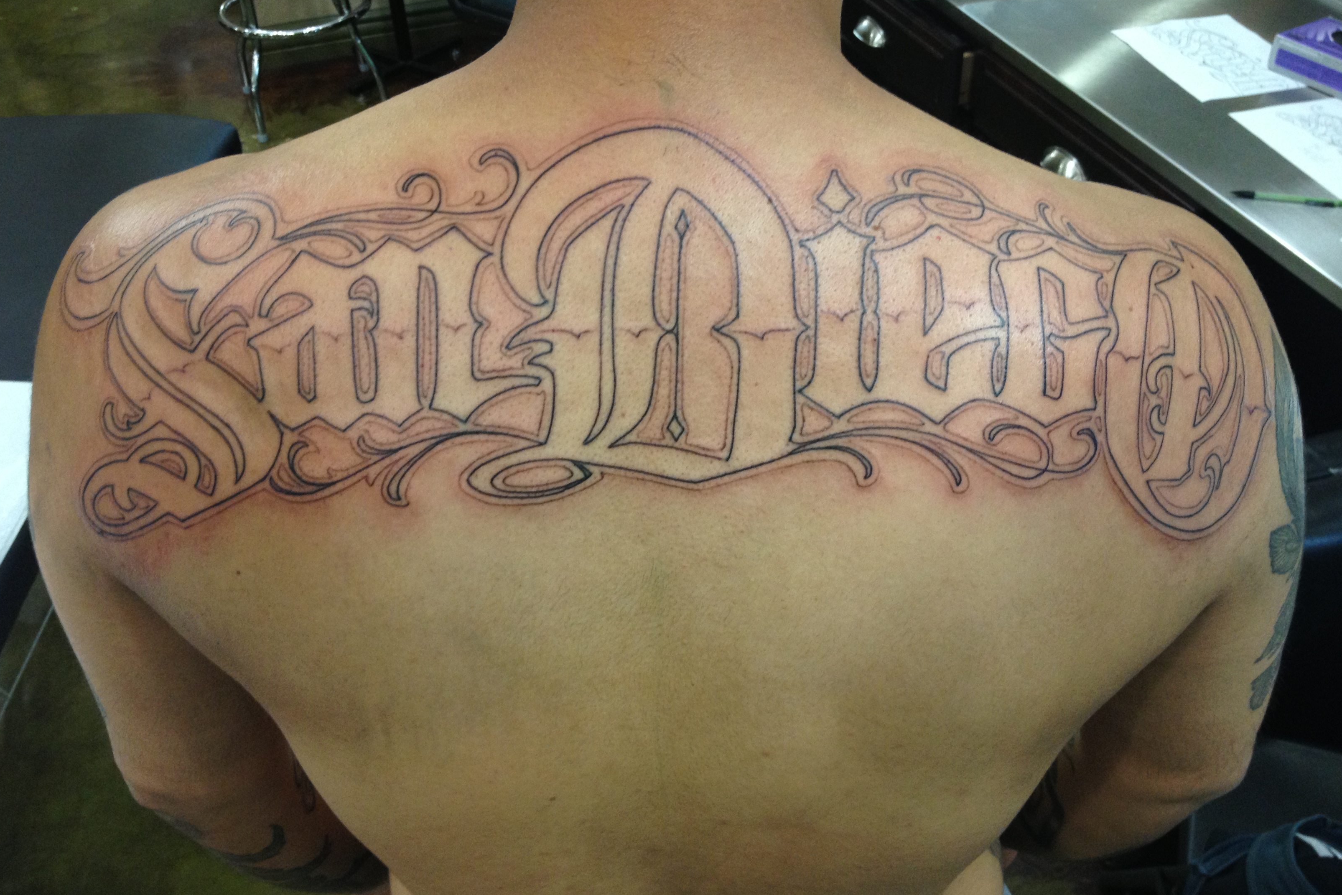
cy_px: 413
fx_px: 1379
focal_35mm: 37
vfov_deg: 35.9
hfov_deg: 51.9
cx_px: 670
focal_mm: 4.28
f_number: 2.4
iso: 125
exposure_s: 1/20
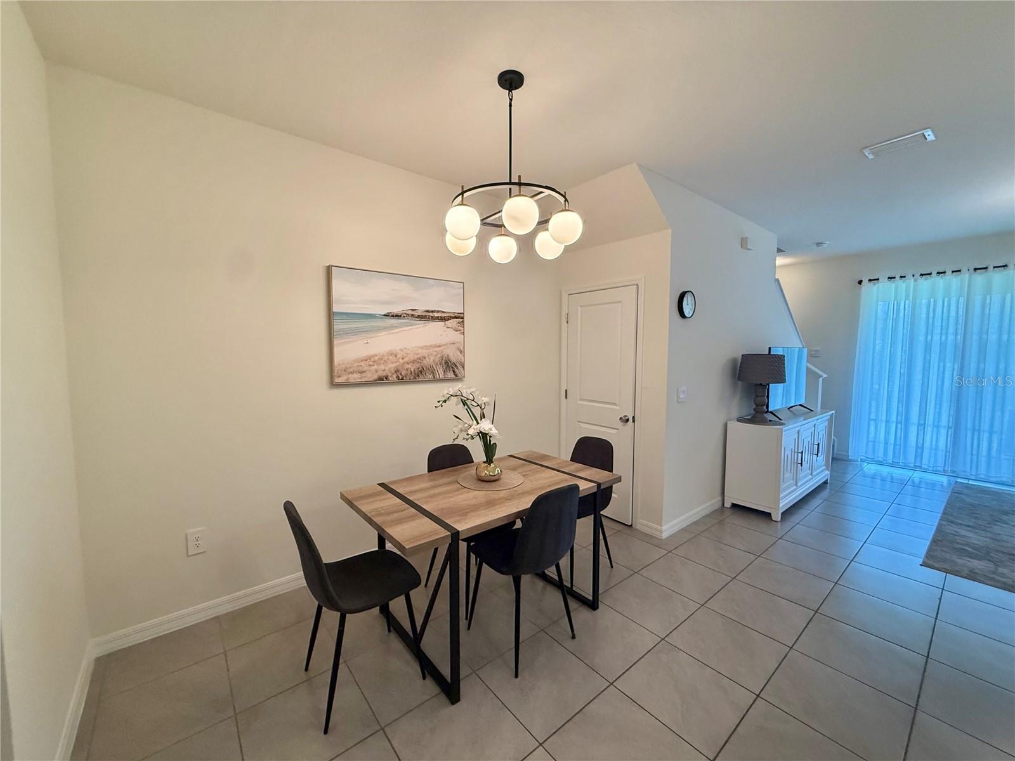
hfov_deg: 102.1
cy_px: 380
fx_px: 411
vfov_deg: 85.7
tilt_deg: -3.6
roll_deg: +0.7
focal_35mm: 14
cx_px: 508
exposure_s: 1/120
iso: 250
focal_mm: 2.22
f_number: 2.2
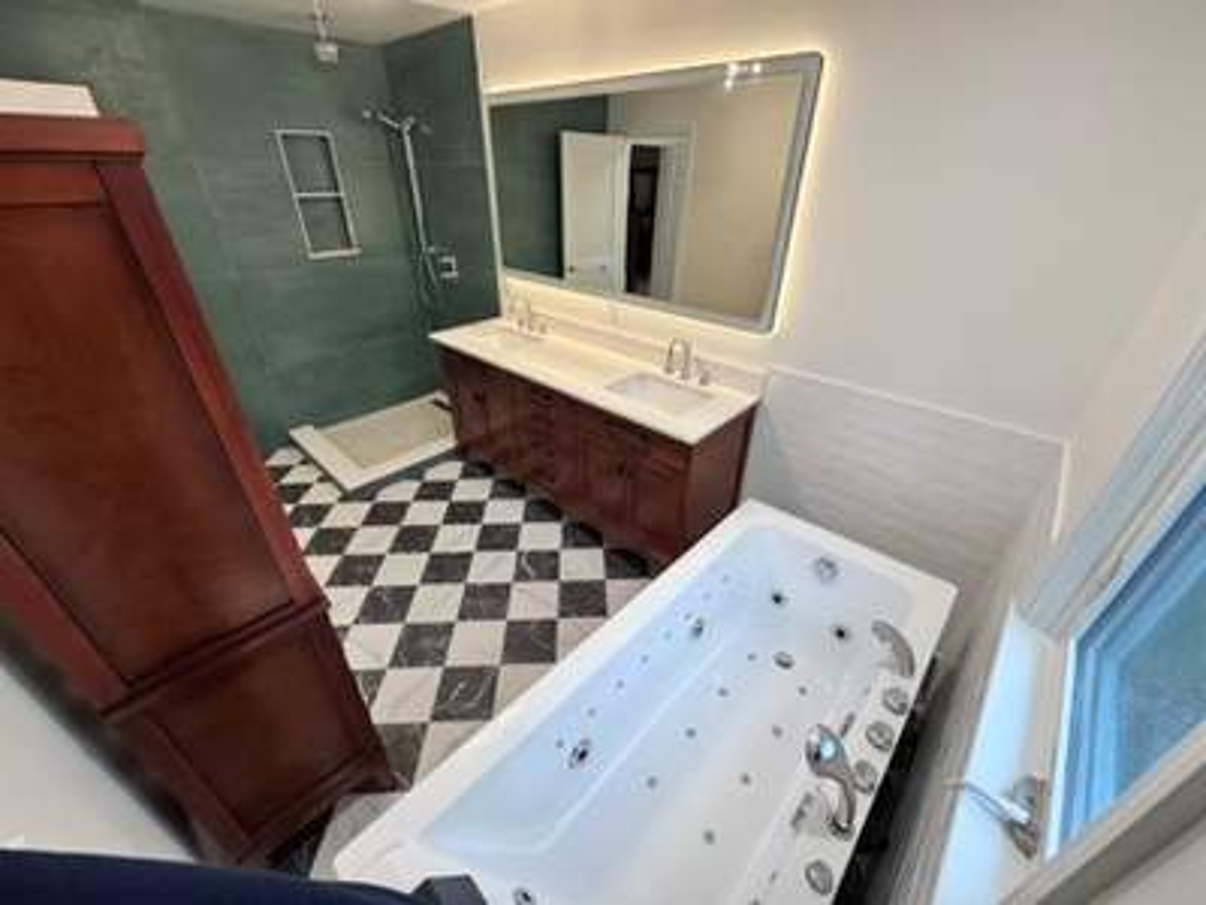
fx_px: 488
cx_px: 603
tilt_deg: -31.1
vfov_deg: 85.7
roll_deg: -0.4
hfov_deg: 102.1
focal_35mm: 14
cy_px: 452
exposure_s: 1/120
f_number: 2.2
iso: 200
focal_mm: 2.22
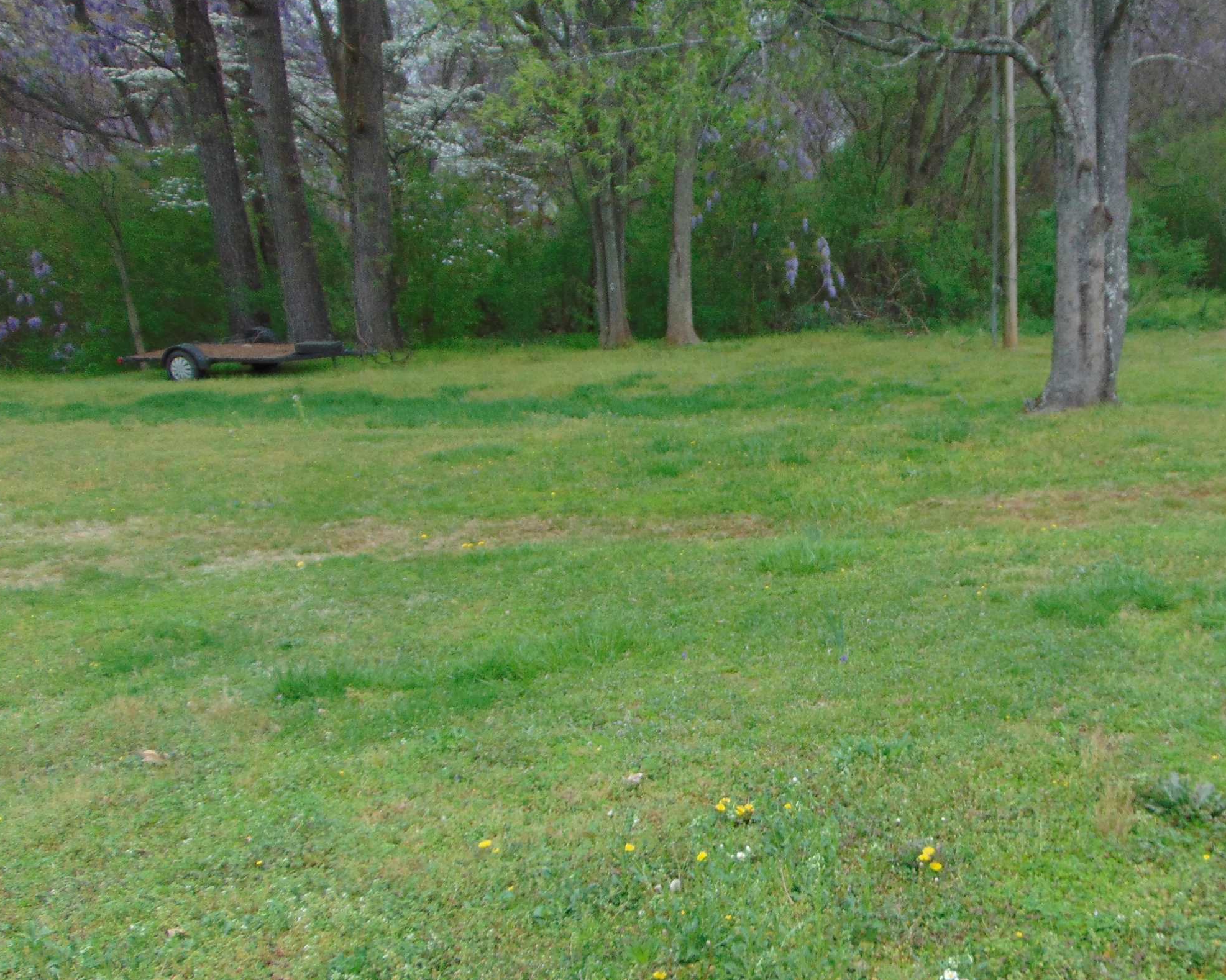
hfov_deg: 46.9
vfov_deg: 39.0
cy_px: 570
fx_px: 1379
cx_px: 851
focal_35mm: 38
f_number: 3
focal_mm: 4.5
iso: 80
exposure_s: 1/320
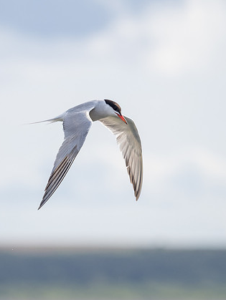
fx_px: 5441
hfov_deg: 2.4
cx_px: 83
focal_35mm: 626
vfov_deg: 3.2
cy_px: 154
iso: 400
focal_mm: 210
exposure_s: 1/3200
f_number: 4
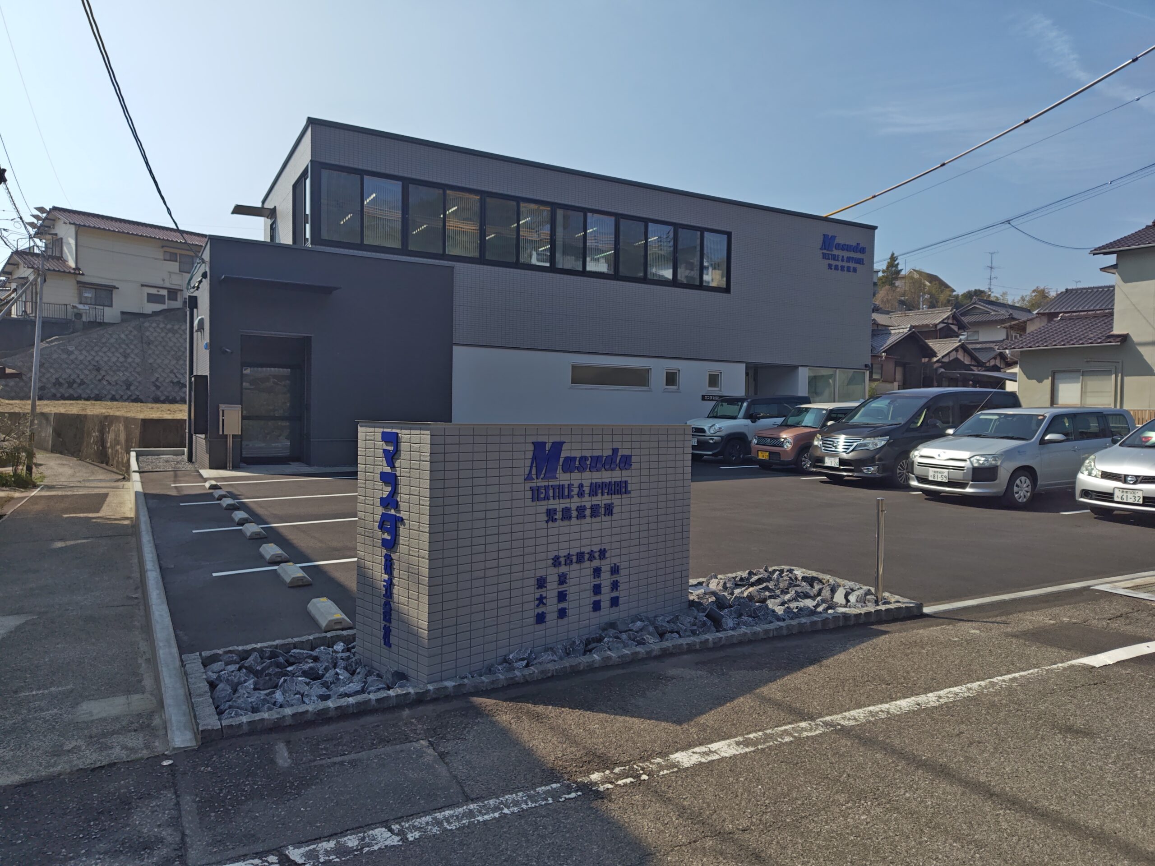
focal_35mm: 23
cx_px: 578
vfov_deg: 58.9
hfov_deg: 73.9
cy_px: 433
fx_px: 767
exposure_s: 1/2384
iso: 50
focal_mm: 5.56
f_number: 1.9
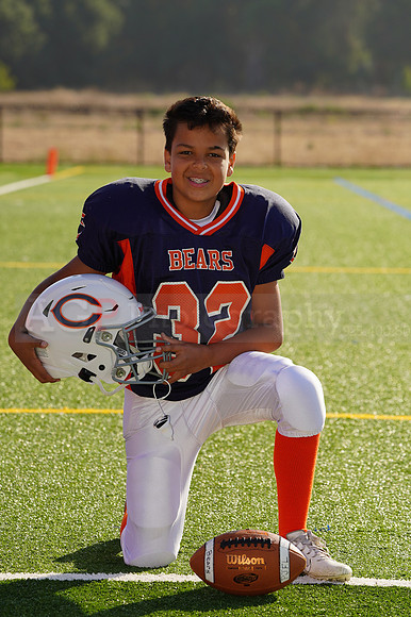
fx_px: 3583
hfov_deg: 6.6
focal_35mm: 209
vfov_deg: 9.9
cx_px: 206
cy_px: 308
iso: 100
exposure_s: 1/250
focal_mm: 209
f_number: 9
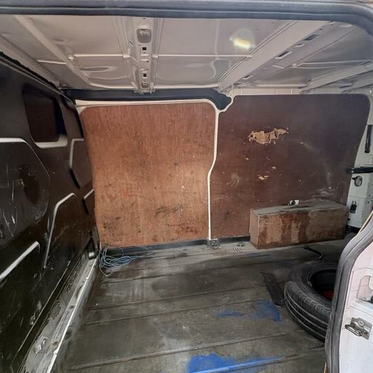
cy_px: 220
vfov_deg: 74.2
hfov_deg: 74.8
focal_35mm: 20
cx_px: 185
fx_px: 244
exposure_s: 1/136
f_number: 2.2
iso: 64
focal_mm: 2.22
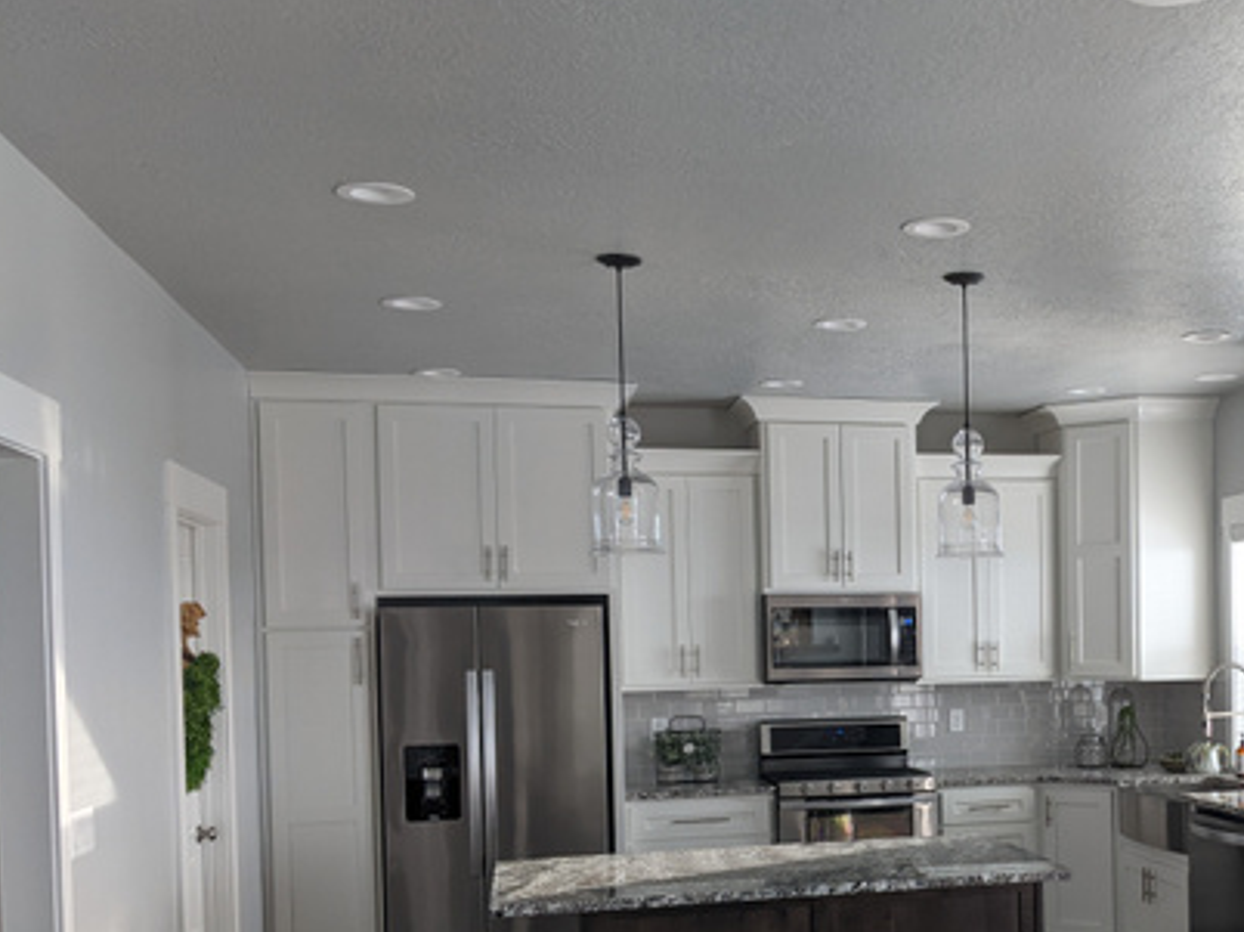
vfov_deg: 33.1
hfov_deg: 42.2
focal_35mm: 43
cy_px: 669
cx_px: 972
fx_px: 1544
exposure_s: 1/125
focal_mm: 4.44
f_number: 1.8
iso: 84
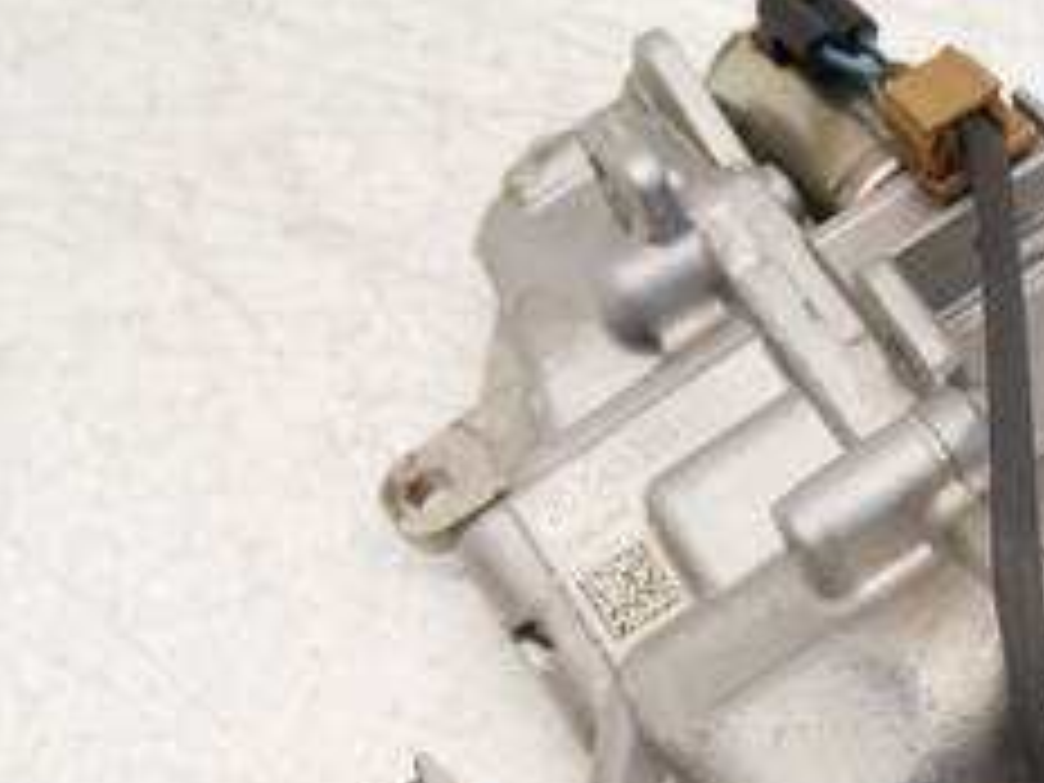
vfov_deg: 23.0
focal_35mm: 62
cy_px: 729
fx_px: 1870
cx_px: 788
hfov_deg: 30.6
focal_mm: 15
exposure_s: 1/60
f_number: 3.7
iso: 400
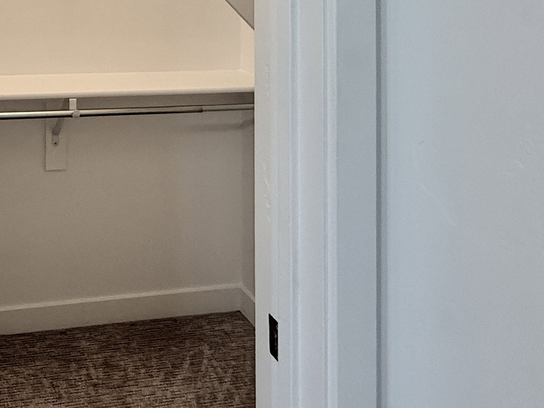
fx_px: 597
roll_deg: +2.0
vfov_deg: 33.5
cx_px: 28
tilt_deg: -1.6
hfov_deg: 43.5
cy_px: -27
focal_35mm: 38
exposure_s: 1/120
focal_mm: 2.22
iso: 160
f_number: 2.2
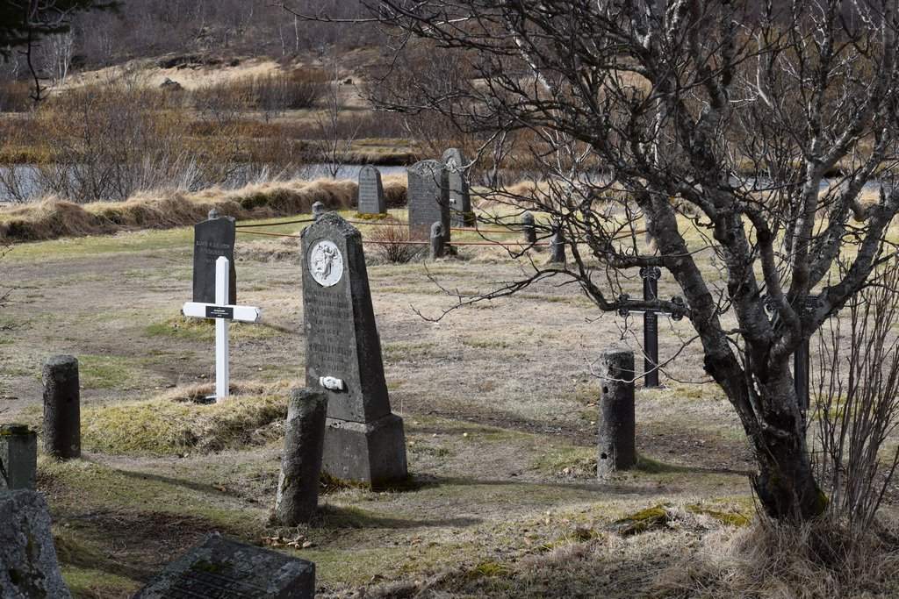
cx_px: 450
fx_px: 2060
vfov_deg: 16.6
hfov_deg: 24.6
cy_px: 300
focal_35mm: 82
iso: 200
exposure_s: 1/320
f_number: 9
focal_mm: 55
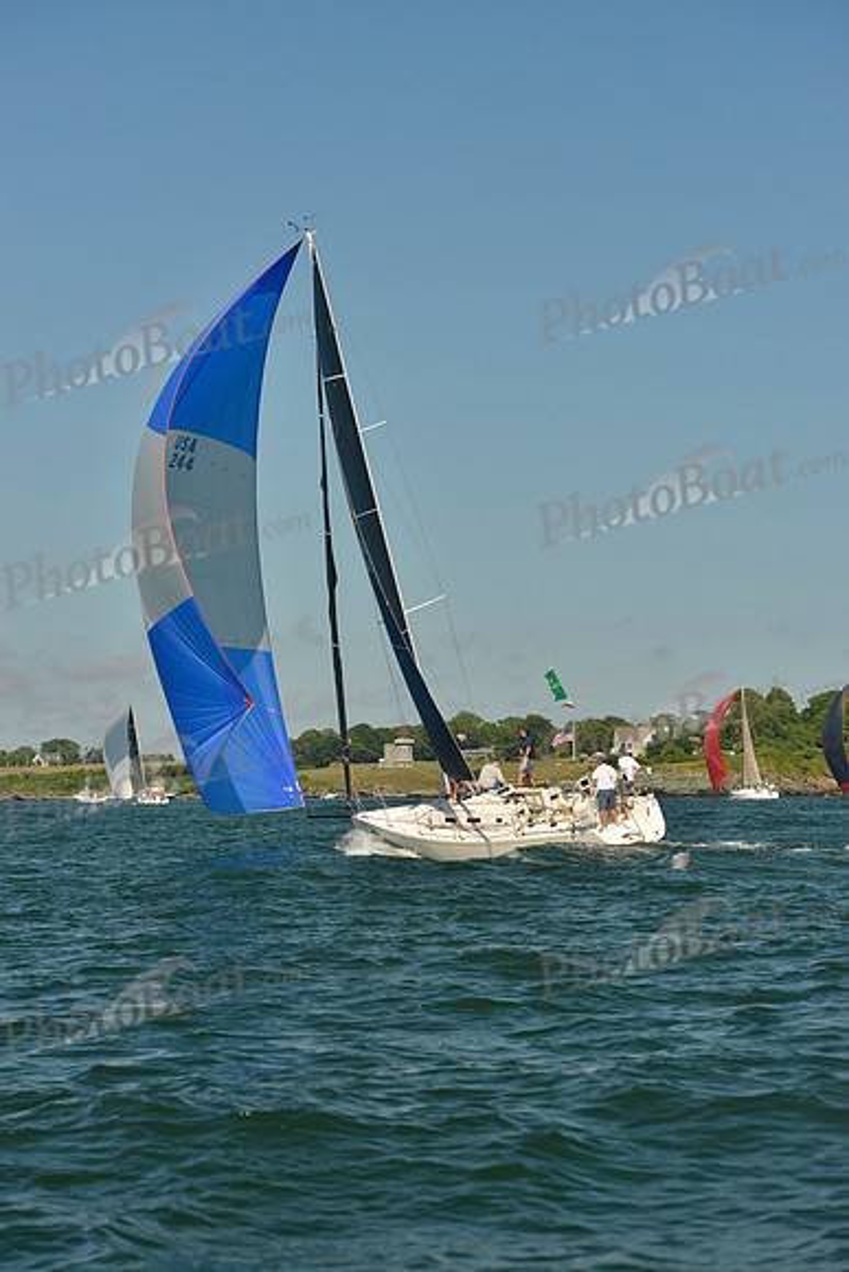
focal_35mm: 92
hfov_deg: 14.9
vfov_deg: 22.1
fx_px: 3252
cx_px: 424
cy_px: 636
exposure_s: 1/1250
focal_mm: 92
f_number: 6.3
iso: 400
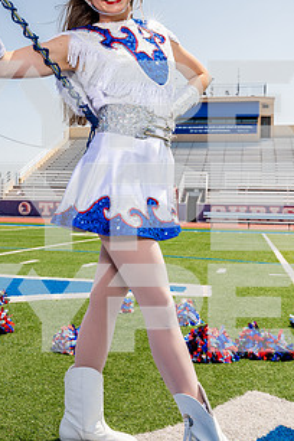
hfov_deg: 26.8
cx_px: 94
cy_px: 208
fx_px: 612
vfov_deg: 39.6
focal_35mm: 50
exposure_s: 1/250
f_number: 11
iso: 200
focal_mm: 34
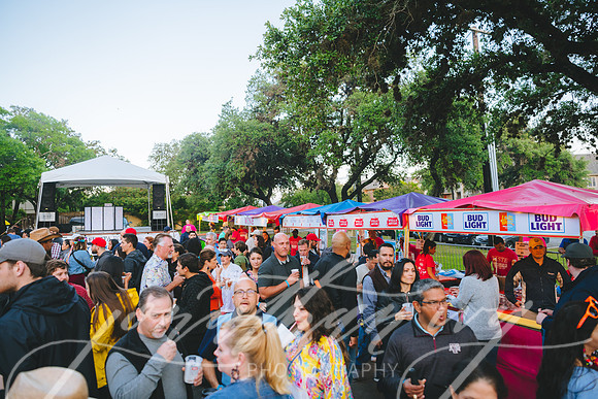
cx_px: 299
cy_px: 200
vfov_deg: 53.2
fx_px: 399
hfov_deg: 73.7
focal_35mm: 24
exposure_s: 1/160
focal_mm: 24
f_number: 3.5
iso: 200
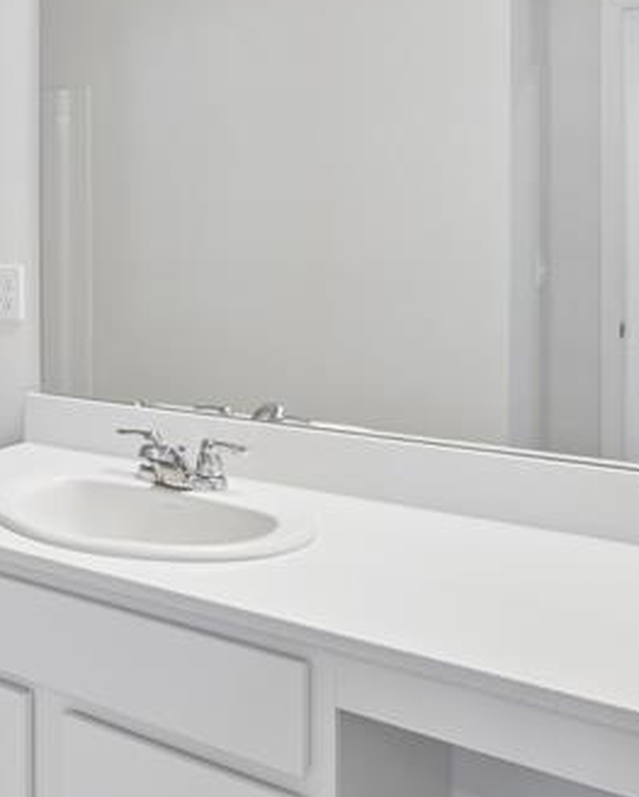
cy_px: 215
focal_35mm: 41
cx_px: -44
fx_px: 968
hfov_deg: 32.6
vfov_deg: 43.5
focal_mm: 14
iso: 64
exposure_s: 1.3
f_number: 9
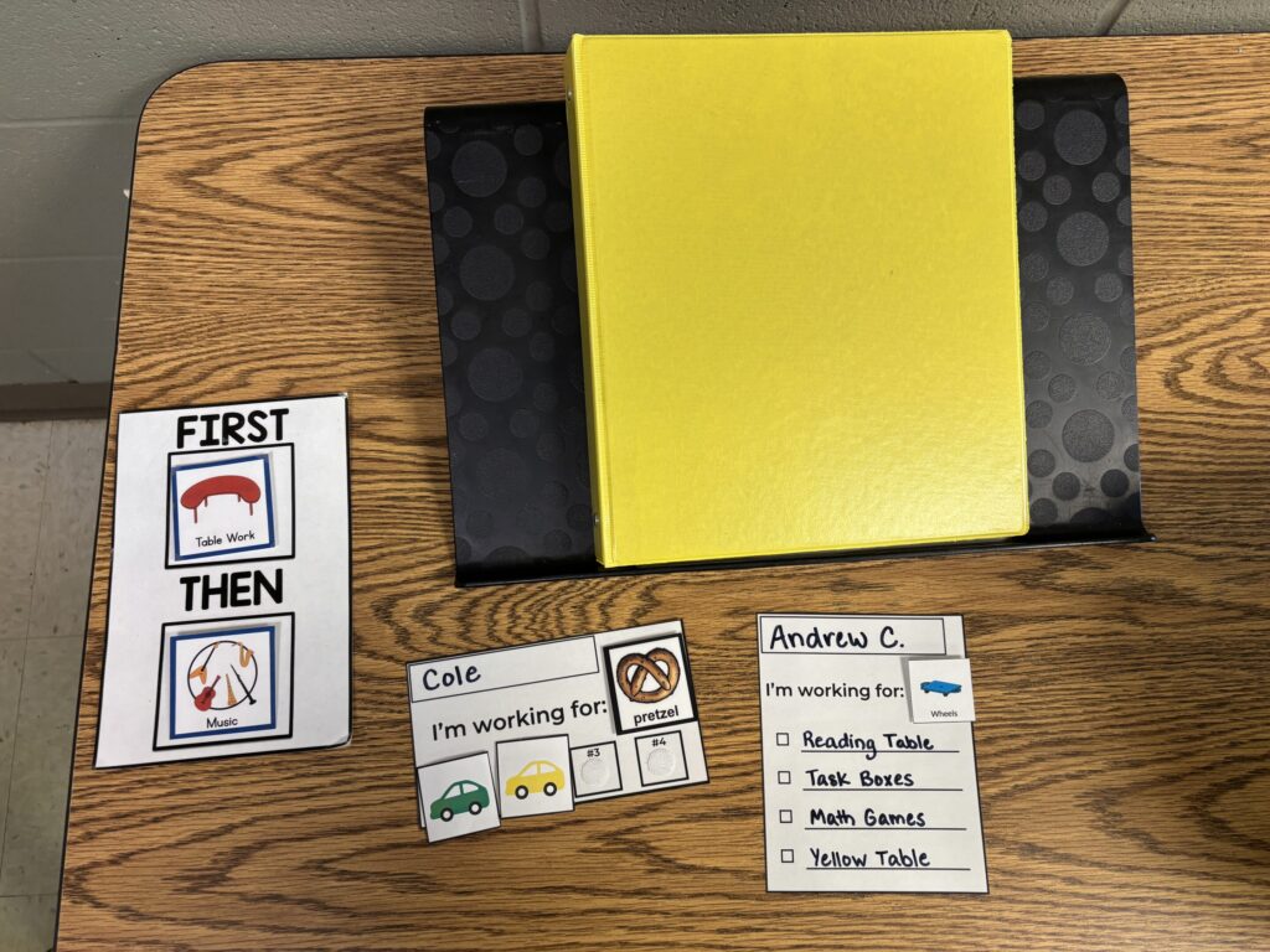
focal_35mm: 26
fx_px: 954
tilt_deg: -73.3
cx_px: 635
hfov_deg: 67.3
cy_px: 476
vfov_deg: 53.1
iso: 125
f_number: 1.6
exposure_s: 1/60
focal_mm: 5.96
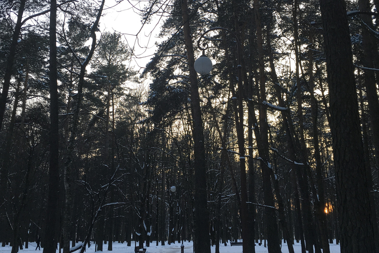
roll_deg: -1.2
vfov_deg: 32.4
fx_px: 432
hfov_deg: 47.4
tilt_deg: +19.4
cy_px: 87
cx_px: 192
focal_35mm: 41
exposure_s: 1/100
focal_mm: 4.15
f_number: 2.2
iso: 32
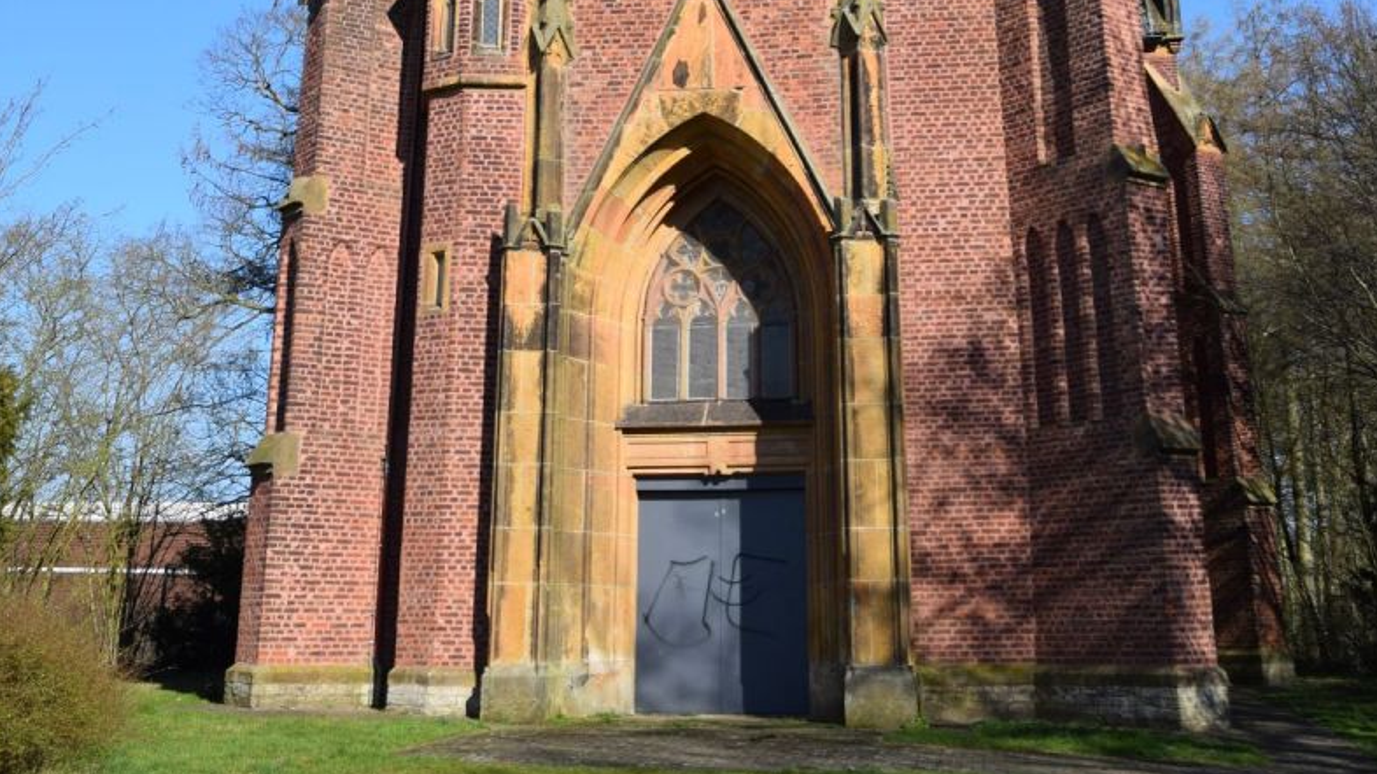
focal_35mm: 48
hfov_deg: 42.9
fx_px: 1752
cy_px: -210
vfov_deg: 22.5
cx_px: 687
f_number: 10
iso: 200
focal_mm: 20
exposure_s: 1/400
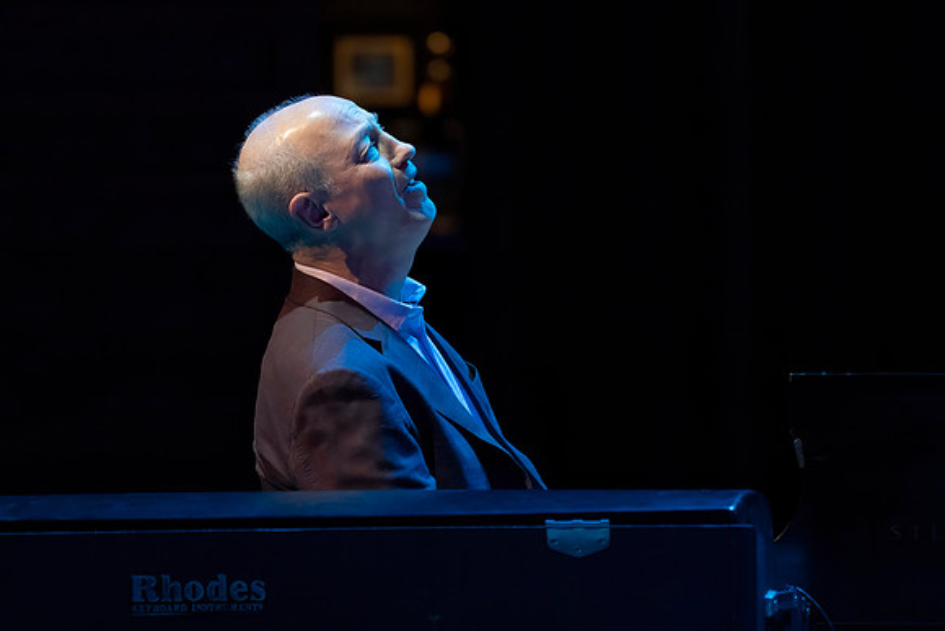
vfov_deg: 2.3
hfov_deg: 3.4
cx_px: 369
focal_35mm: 604
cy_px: 235
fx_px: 15871
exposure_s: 1/250
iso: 5000
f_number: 5.6
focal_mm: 400
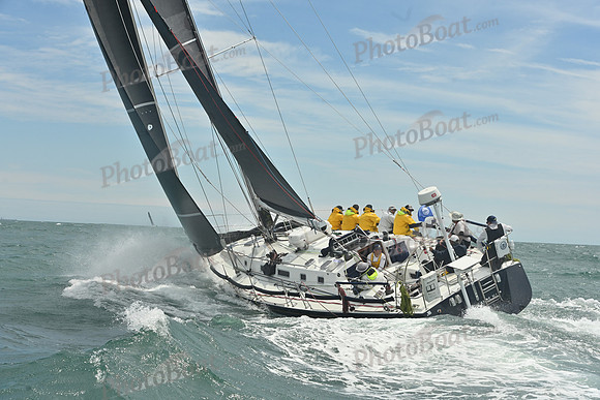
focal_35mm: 70
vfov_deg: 19.5
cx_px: 300
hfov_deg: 28.8
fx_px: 1167
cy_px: 200
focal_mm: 70
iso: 250
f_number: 9
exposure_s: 1/1250
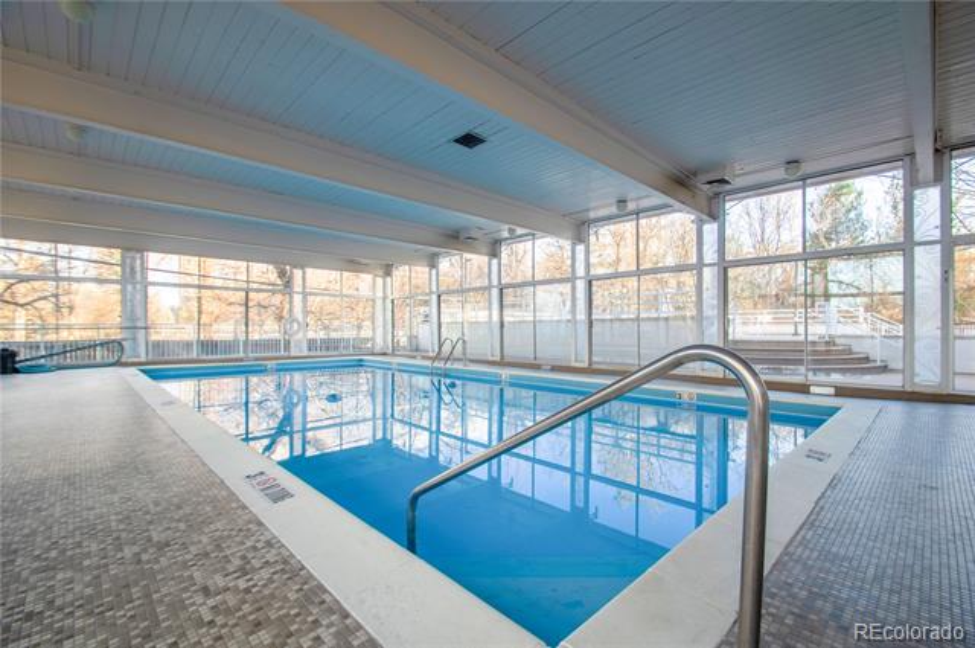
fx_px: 406
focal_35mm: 15
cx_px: 488
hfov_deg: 100.5
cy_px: 324
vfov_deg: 77.2
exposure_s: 1/10
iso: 100
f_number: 8
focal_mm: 10
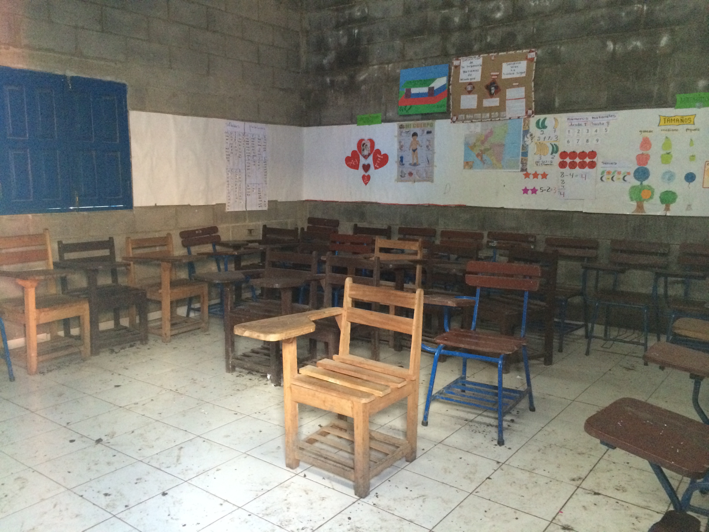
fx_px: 614
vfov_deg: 46.8
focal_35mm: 30
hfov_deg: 60.0
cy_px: 266
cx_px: 354
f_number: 2.2
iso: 320
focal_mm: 4.12
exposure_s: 1/20
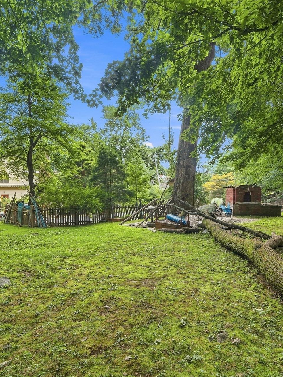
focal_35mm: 18
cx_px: 154
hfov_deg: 71.4
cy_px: 184
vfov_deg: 87.8
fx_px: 196
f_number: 9
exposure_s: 1/320
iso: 400
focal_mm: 8
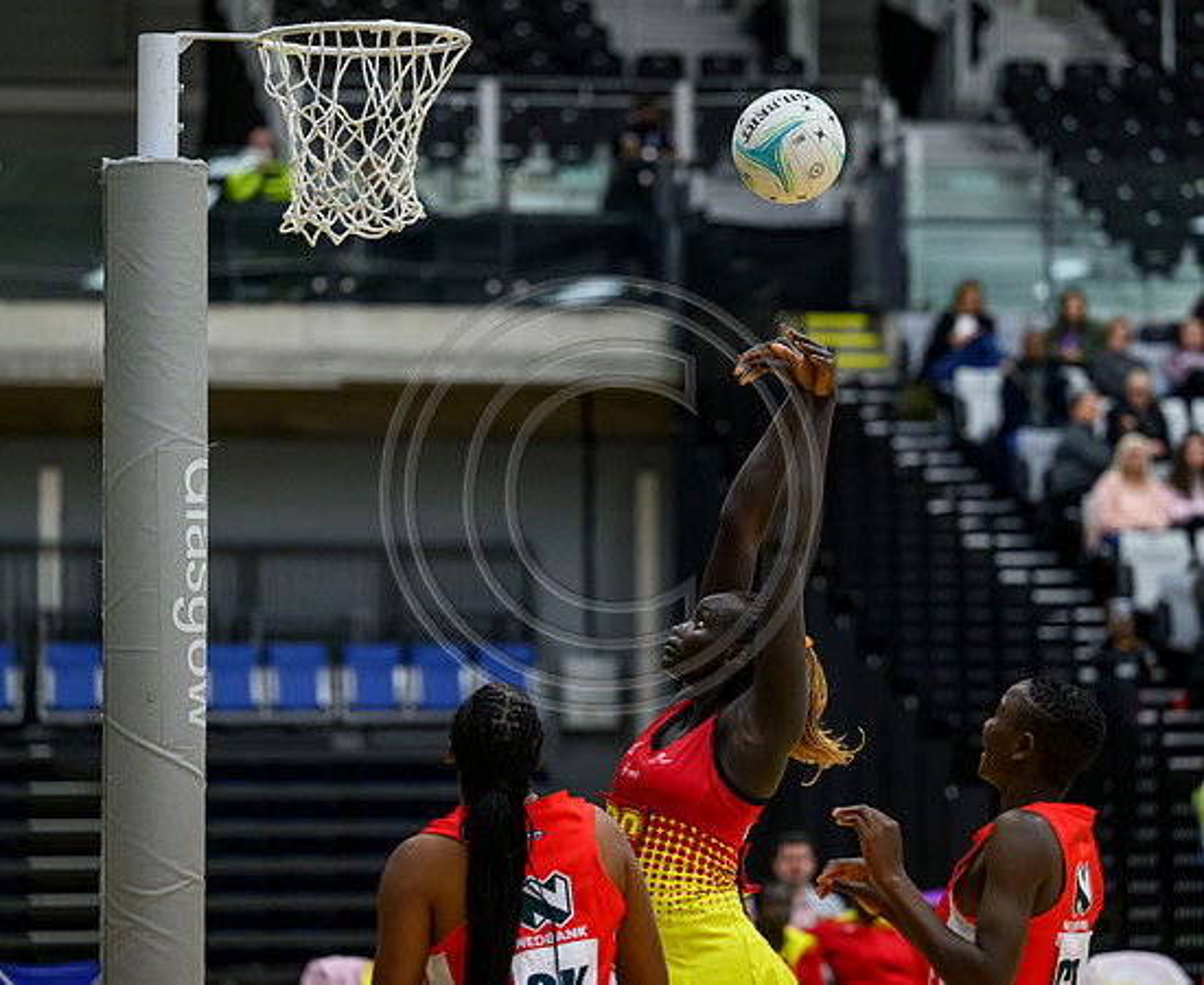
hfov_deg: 12.4
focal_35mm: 154
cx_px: 656
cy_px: 492
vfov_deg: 10.2
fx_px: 5538
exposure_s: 1/1000
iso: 4000
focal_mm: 135
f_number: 3.2
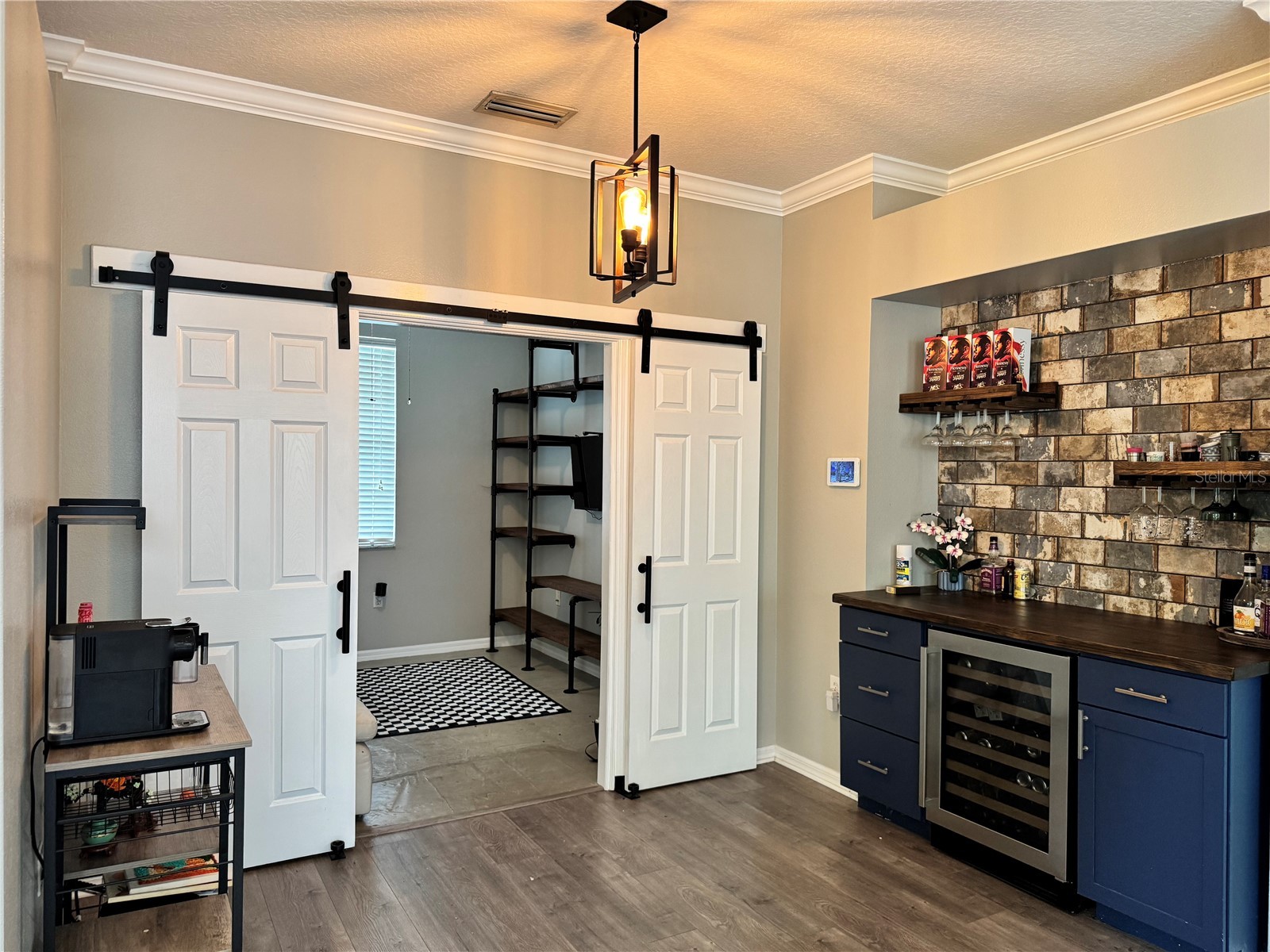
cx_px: 635
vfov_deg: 56.8
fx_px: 881
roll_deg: -0.5
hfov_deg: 71.6
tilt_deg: -1.2
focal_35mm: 24
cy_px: 476
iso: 320
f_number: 1.78
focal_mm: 6.76
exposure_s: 1/60
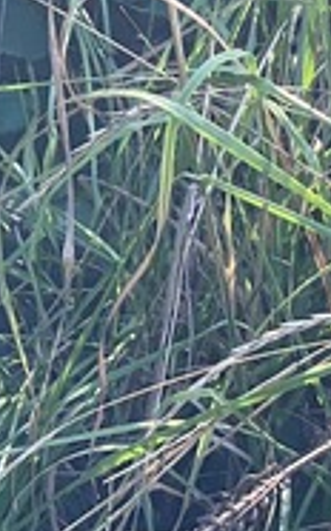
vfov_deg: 8.7
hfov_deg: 5.4
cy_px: -234
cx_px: -320
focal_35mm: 237
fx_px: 3426
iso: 20
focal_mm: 6
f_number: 2
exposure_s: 1/216
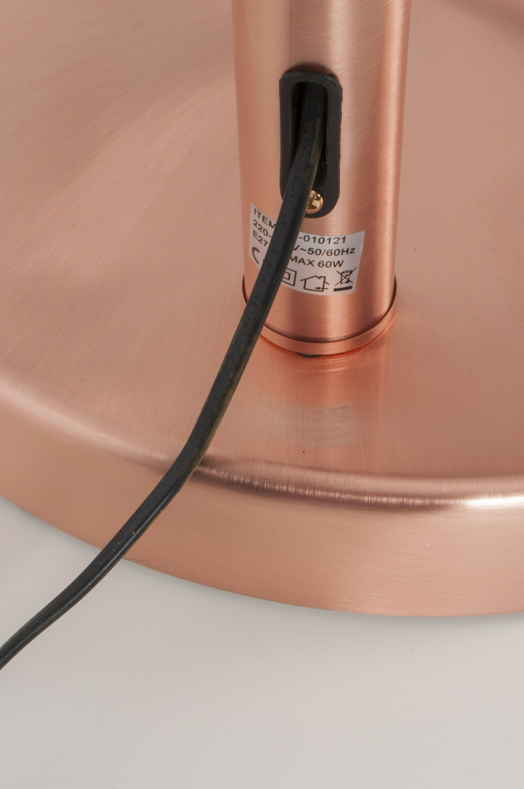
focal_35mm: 68
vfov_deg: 29.5
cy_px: 284
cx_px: 305
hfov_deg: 20.0
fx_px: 1488
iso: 200
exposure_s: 1/80
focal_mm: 34
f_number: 22
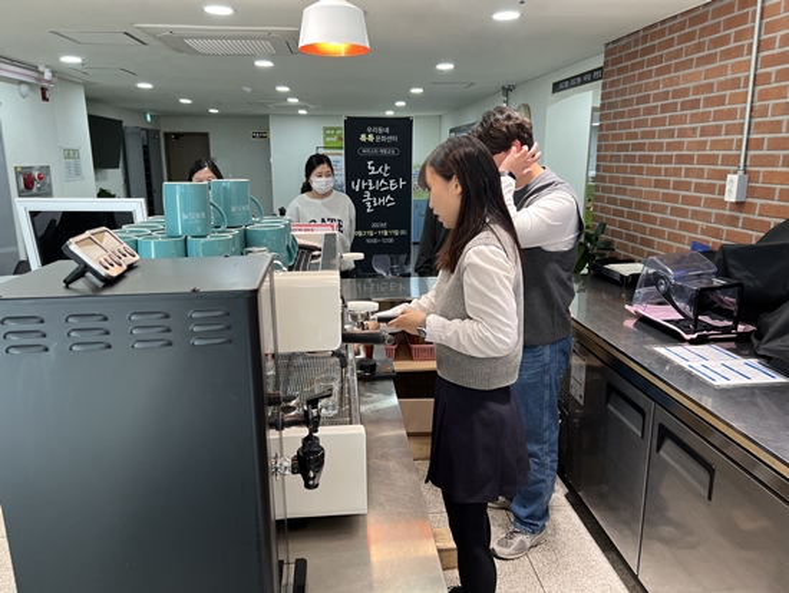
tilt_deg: -13.6
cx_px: 394
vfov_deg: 53.1
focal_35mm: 26
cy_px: 296
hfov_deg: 67.3
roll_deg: -0.5
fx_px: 593
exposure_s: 1/120
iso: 100
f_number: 1.5
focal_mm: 5.7
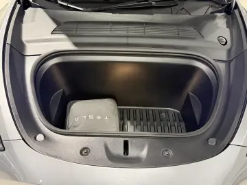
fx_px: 171
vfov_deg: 56.8
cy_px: 92
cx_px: 124
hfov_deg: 71.6
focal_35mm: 24
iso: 500
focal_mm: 6.76
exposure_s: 1/50
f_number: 1.78
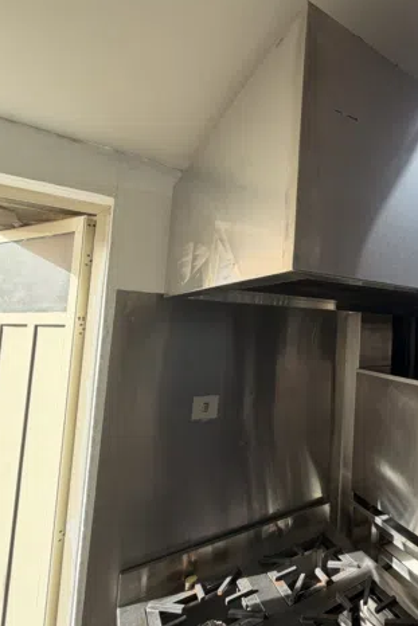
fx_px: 348
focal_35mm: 20
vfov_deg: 83.9
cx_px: 409
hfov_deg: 51.1
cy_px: 306
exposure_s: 1/100
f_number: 2.2
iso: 32
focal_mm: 2.22
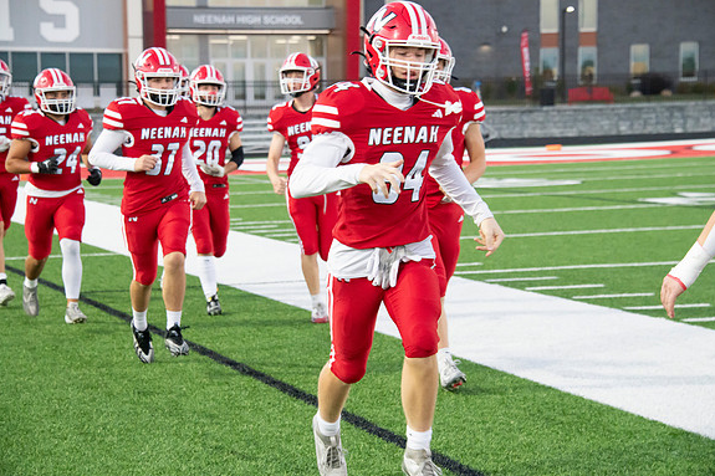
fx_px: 2323
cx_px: 357
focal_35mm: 117
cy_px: 238
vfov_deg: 11.7
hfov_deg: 17.5
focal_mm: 116
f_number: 7.1
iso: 8000
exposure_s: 1/400
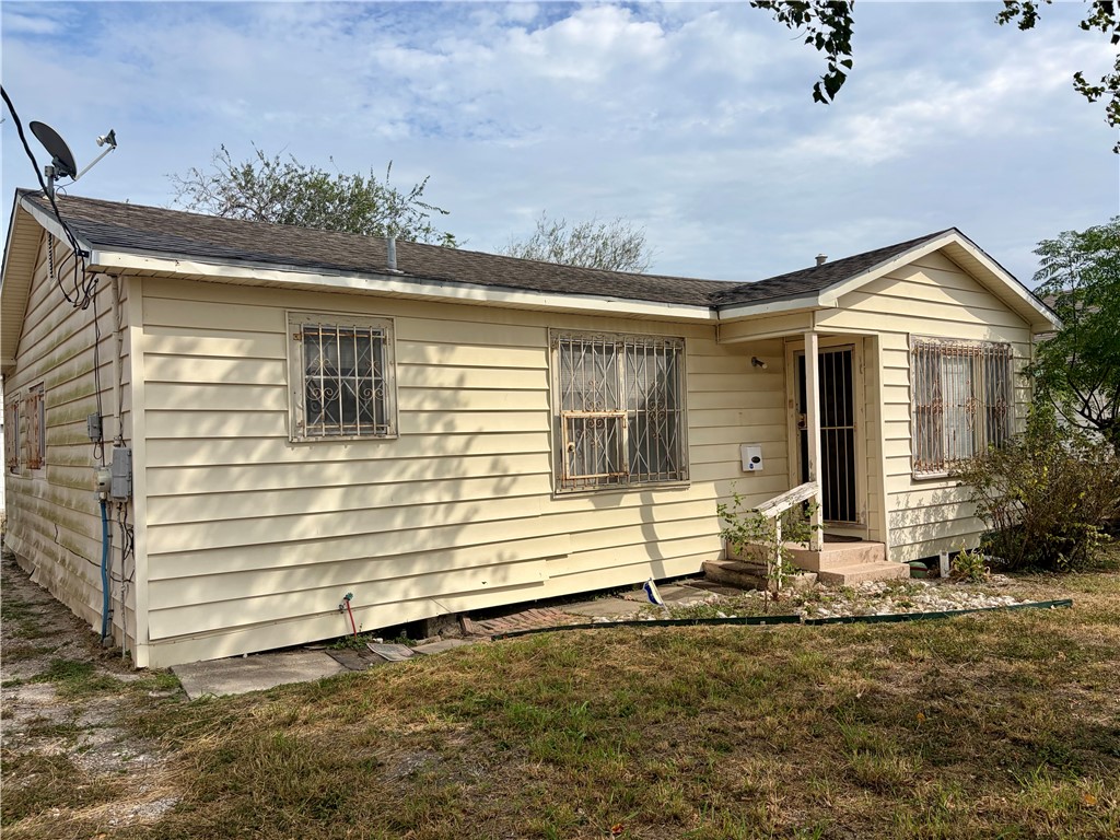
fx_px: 841
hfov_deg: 67.3
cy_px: 420
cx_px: 560
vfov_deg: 53.1
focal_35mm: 26
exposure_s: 1/5348
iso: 50
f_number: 1.6
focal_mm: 5.96
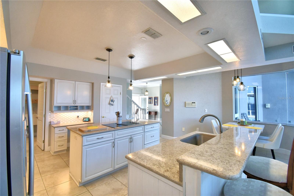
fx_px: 122
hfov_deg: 100.4
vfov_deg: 77.3
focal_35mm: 15
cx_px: 147
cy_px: 98
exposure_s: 1/100
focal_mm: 10
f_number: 4.5
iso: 400
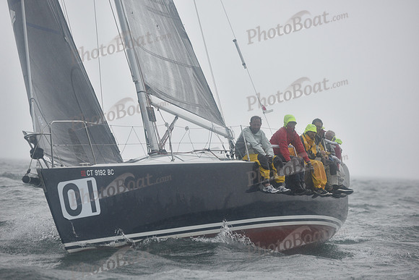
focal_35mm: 145
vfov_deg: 9.5
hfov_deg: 14.2
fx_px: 1688
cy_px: 140
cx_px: 210
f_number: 3.2
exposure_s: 1/640
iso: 400
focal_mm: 145
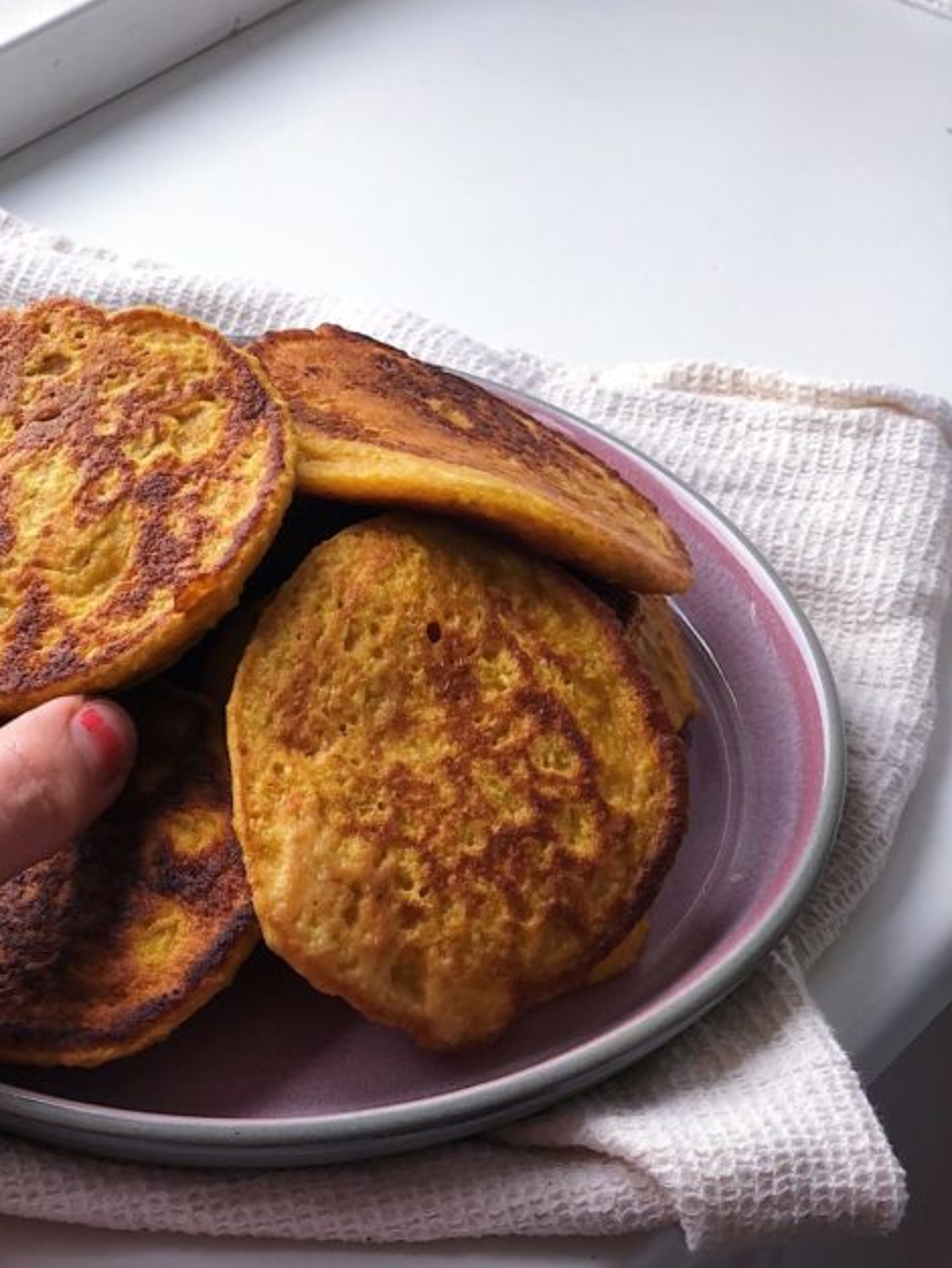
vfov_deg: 23.0
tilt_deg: -39.1
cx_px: 178
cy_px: 640
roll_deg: -3.1
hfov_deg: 17.2
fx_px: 3115
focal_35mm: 85
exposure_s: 1/120
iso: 16
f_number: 2.4
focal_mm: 6
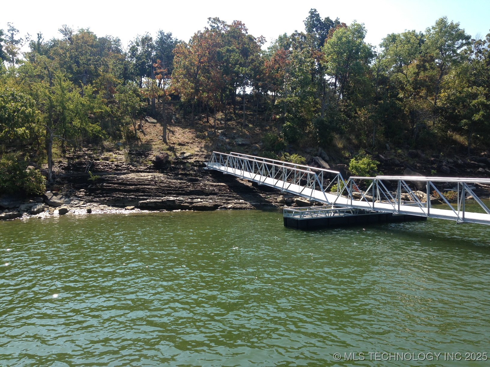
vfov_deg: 42.9
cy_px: 184
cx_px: 245
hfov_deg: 55.4
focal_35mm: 33
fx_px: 467
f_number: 2.4
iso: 50
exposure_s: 1/821
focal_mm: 4.13
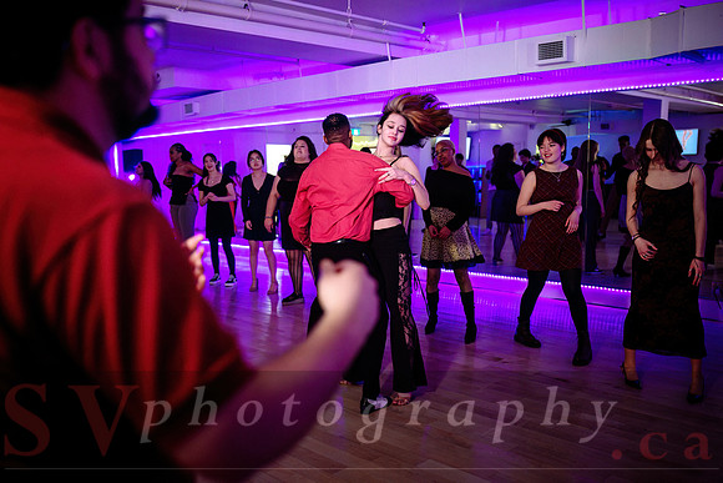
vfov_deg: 41.2
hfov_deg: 58.9
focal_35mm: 32
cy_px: 268
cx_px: 354
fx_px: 640
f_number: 2
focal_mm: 28
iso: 2000
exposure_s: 1/125
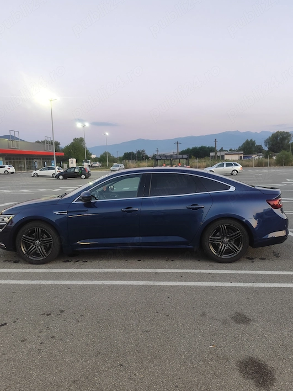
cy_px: 195
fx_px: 293
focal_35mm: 26
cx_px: 146
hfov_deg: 53.1
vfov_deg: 67.3
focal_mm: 6.19
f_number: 1.65
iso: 800
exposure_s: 1/100
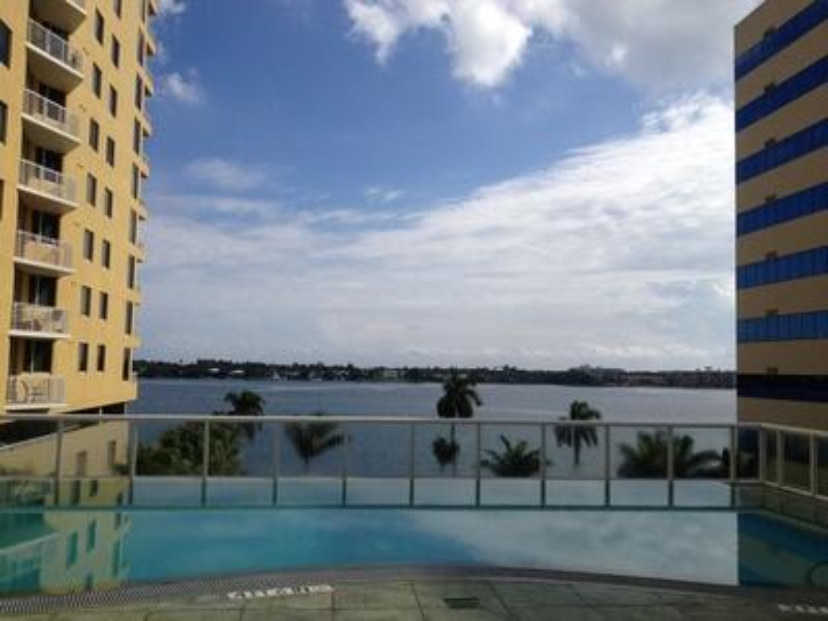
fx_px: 837
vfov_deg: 40.7
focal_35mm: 35
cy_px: 310
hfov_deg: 52.6
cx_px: 414
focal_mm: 4.28
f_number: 2.4
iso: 50
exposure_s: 1/3460
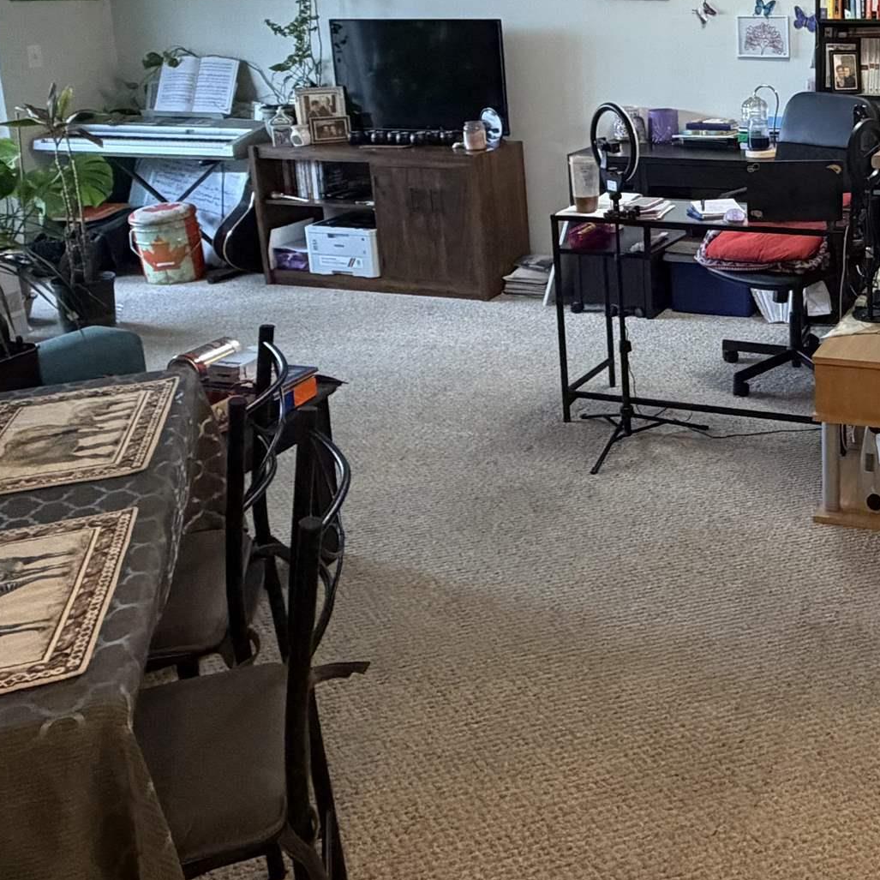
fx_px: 1064
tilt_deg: -12.1
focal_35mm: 37
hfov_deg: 40.7
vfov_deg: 43.2
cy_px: 200
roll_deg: +0.3
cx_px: 829
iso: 500
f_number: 2.2
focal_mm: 2.22
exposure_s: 1/60
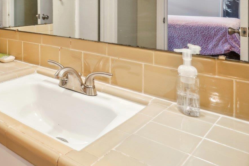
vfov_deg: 34.1
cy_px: -4
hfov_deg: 41.6
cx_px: -33
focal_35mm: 35
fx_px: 242
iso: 400
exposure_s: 1/5
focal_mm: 15
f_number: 8
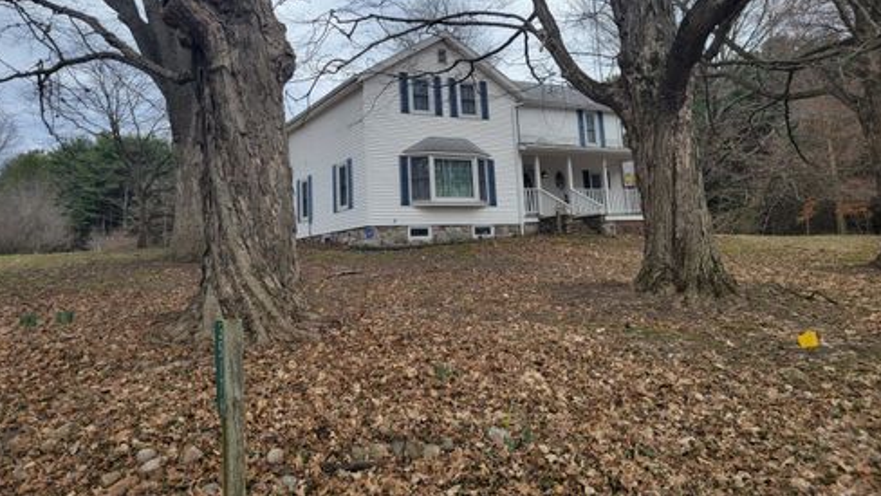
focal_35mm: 29
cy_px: 160
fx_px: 678
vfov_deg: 39.7
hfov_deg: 66.0
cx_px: 440
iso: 40
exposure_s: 1/1441
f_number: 1.8
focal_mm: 5.4
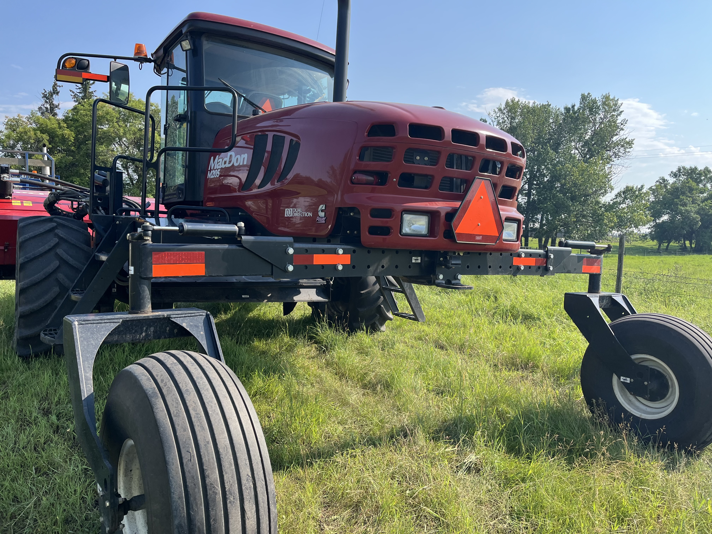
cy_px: 267
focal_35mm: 26
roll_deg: -2.3
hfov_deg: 67.3
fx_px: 535
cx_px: 356
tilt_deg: -0.7
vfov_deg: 53.1
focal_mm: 5.1
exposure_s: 1/1325
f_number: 1.6
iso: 50
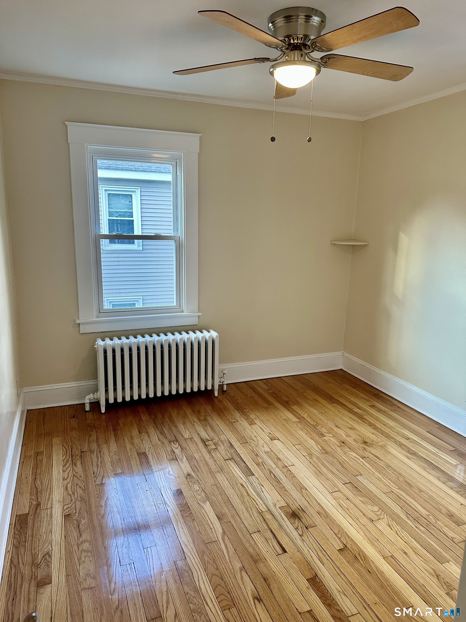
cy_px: 311
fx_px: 431
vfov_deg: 71.6
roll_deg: -2.0
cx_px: 233
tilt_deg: -12.1
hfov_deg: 56.8
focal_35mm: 24
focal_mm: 6.86
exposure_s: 1/121
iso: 200
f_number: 1.78
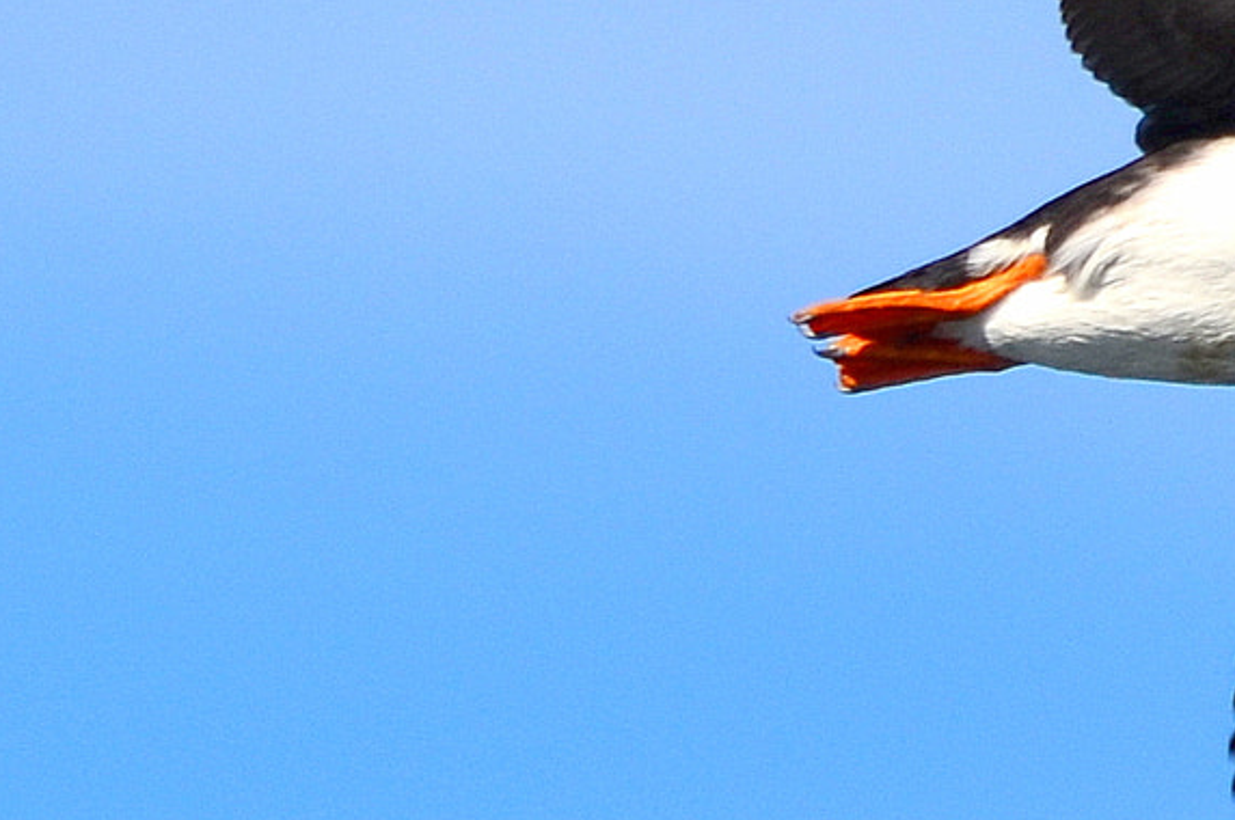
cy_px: 428
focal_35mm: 1611
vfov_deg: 0.9
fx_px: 55203
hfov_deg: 1.3
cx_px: 1166
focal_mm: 300
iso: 100
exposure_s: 1/1250
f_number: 5.6
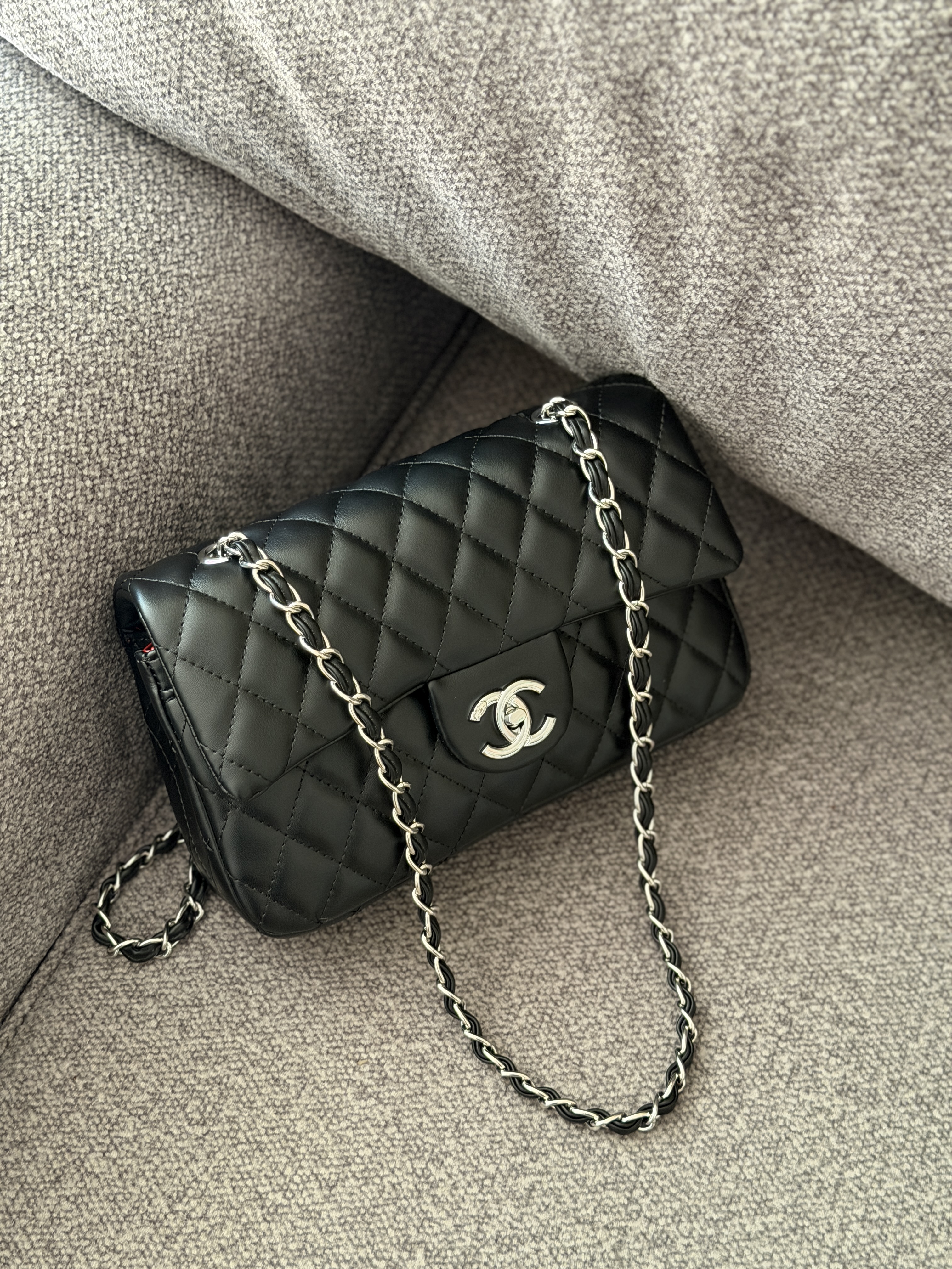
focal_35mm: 48
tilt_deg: -54.6
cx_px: 476
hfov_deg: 30.3
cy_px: 634
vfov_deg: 39.7
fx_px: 1760
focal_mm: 6.76
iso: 500
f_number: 1.78
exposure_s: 1/40
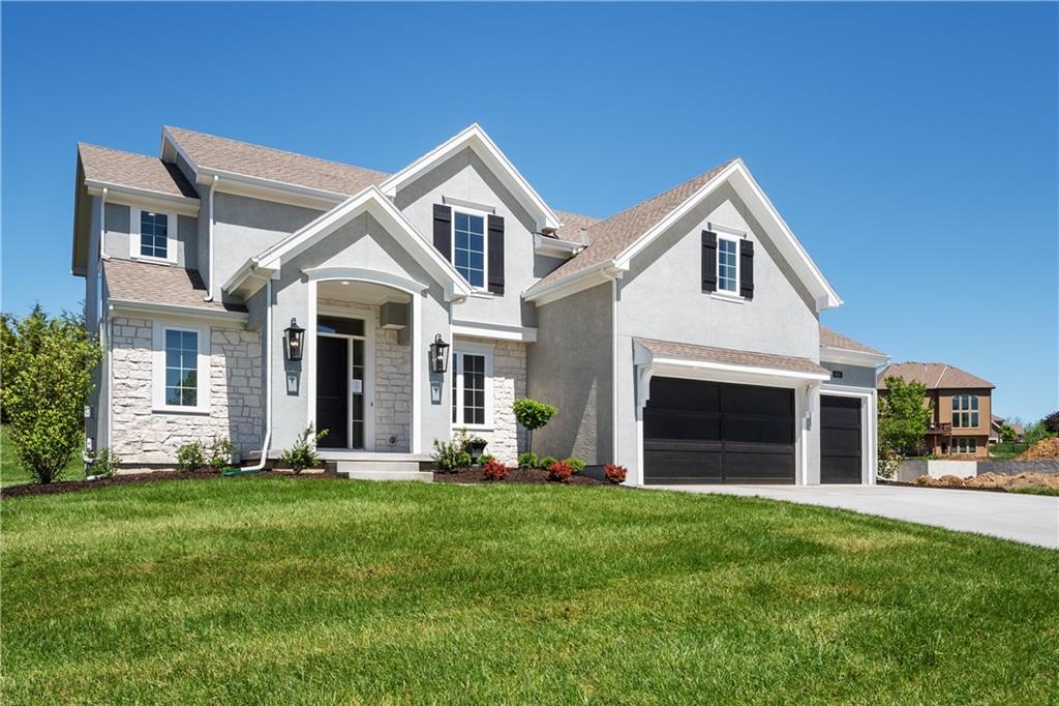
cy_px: 353
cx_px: 530
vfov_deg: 53.1
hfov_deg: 73.8
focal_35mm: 24
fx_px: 706
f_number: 8
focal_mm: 12
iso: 400
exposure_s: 1/500
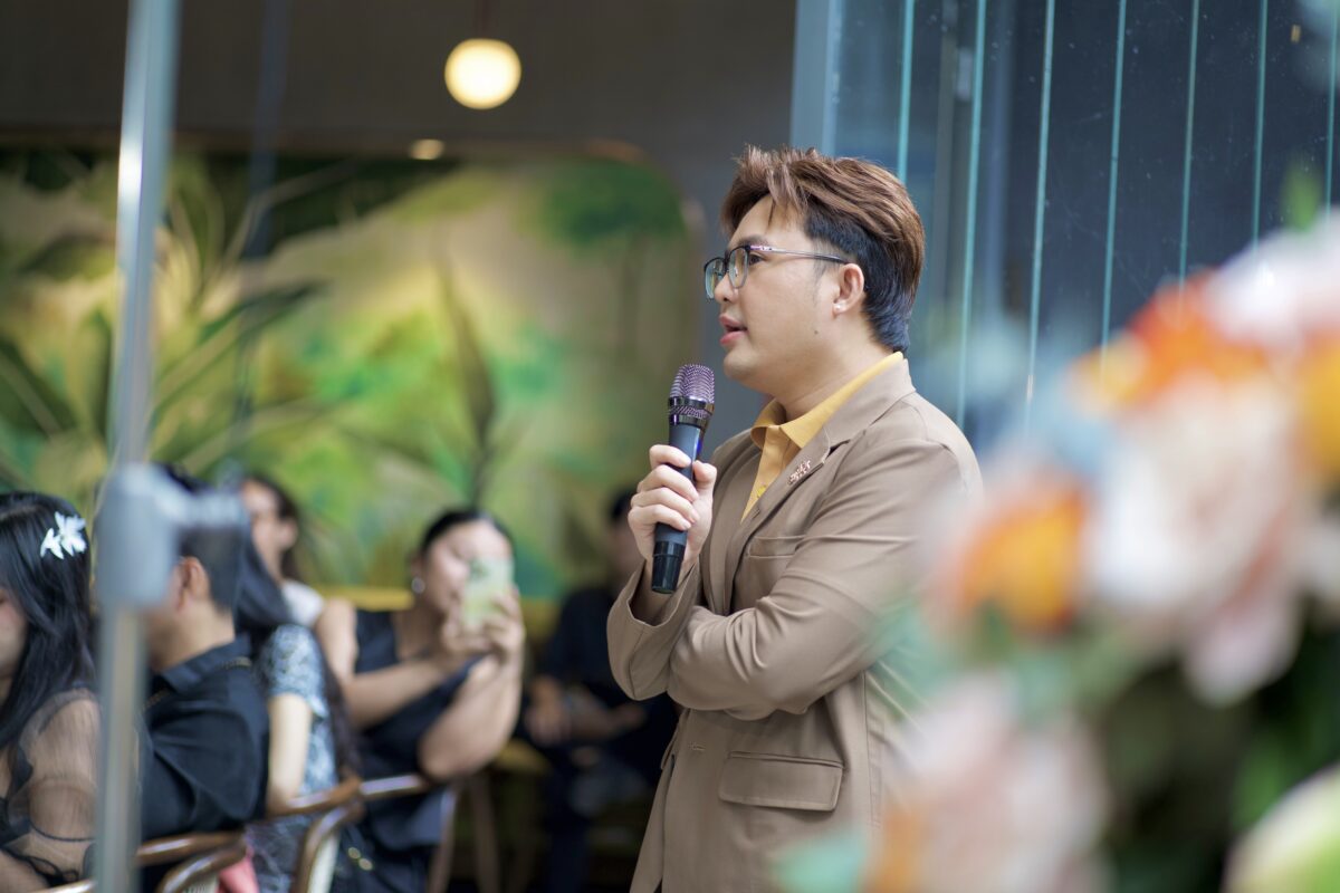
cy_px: 446
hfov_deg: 23.9
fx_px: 3164
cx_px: 670
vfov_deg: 16.1
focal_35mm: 85
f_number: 1.8
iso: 160
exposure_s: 1/160
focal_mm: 85
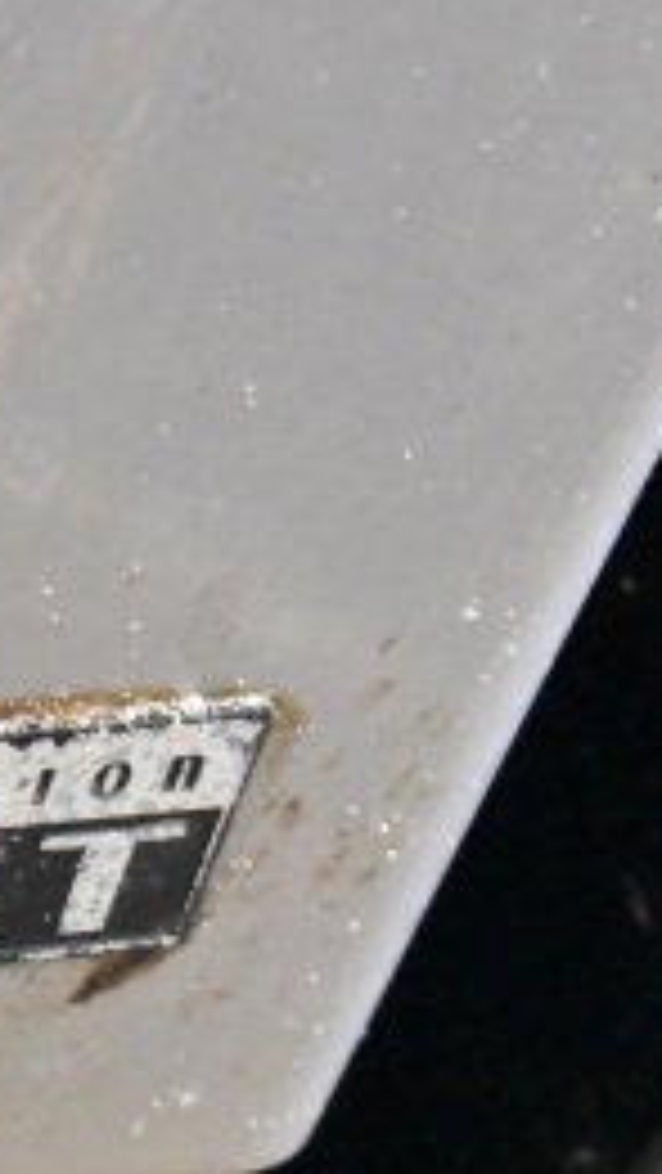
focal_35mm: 202
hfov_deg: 5.9
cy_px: 547
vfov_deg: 10.7
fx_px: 6305
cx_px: -639
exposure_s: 1/100
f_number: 5.6
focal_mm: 55
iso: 12800
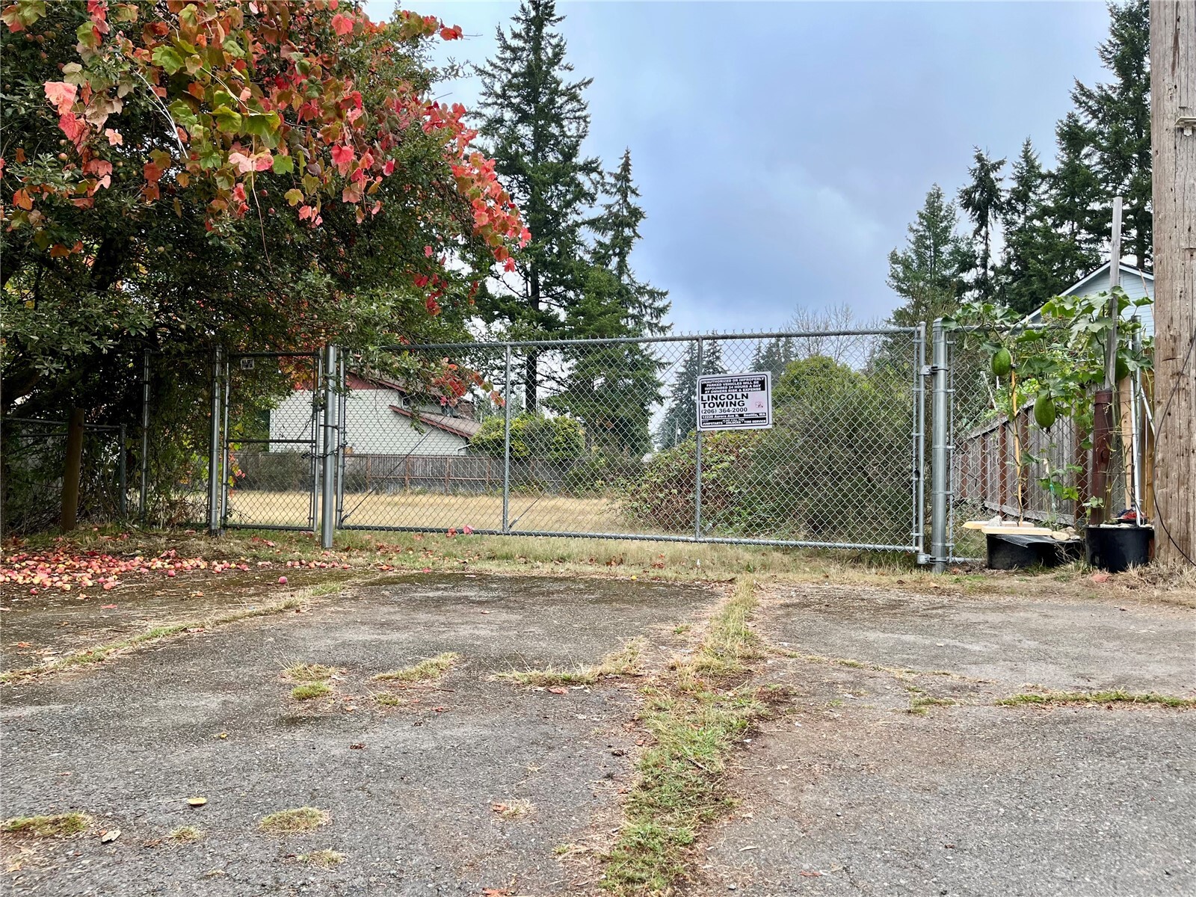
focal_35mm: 26
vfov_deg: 53.1
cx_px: 598
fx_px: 898
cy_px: 448
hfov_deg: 67.3
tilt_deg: +0.9
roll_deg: -1.0
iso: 50
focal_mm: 5.1
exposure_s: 1/497
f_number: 1.6
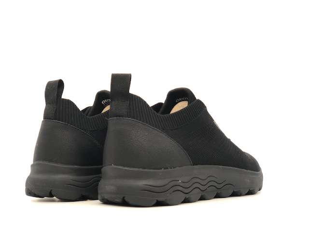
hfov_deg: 36.8
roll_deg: +0.5
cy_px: 116
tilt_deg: +3.1
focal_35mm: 52
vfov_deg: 28.0
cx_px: 154
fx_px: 464
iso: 32
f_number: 2.4
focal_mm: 6
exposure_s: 1/50
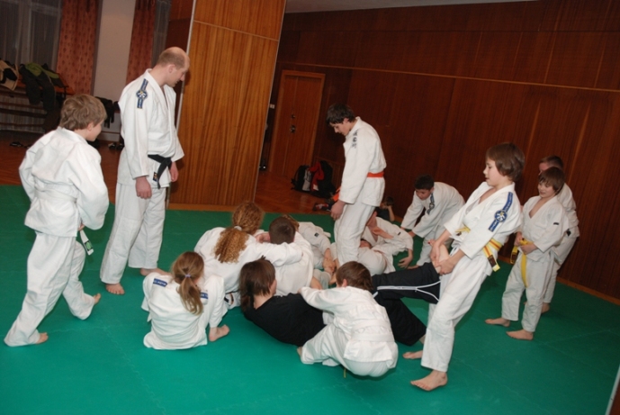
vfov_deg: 40.1
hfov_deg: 57.2
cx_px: 310
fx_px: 569
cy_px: 208
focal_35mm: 33
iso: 400
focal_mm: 22
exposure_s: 1/60
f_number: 5.6
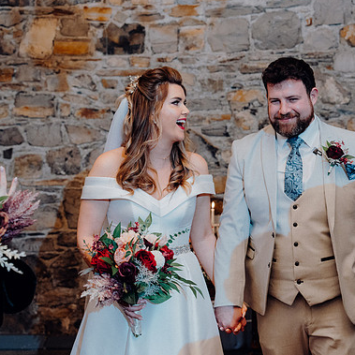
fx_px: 801
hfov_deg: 24.9
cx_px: 225
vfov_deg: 25.0
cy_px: 176
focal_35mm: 69
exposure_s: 1/200
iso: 2500
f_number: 3.5
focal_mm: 53
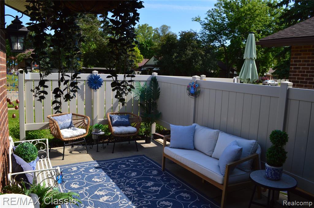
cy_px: 104
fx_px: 235
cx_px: 157
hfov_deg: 67.4
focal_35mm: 27
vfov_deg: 47.8
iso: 400
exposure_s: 1/320
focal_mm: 18
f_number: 10
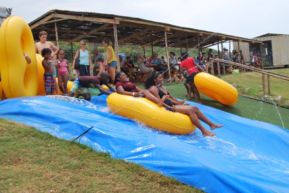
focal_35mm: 39
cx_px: 144
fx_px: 313
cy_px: 96
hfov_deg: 49.5
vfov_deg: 34.3
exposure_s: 1/250
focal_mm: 26
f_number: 8
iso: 100
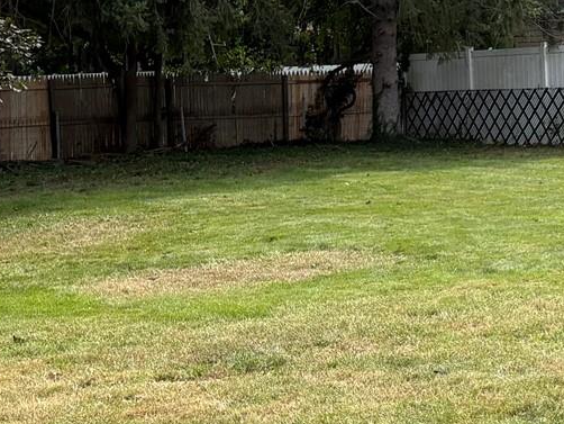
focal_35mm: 106
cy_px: 35
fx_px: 1728
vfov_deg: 13.8
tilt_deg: +1.5
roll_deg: +2.3
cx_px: 702
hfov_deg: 17.5
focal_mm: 5.96
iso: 50
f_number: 1.6
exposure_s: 1/1517
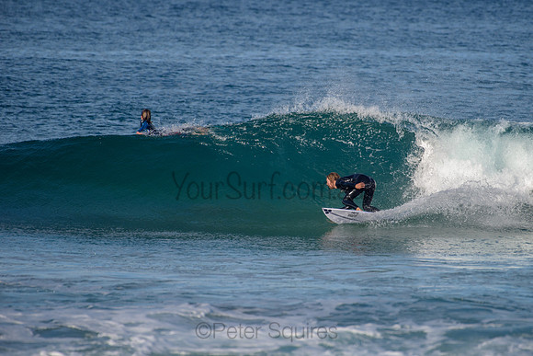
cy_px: 171
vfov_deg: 2.2
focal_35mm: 613
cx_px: 327
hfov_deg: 3.4
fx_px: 9082
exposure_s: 1/2000
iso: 140
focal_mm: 500
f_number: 5.6
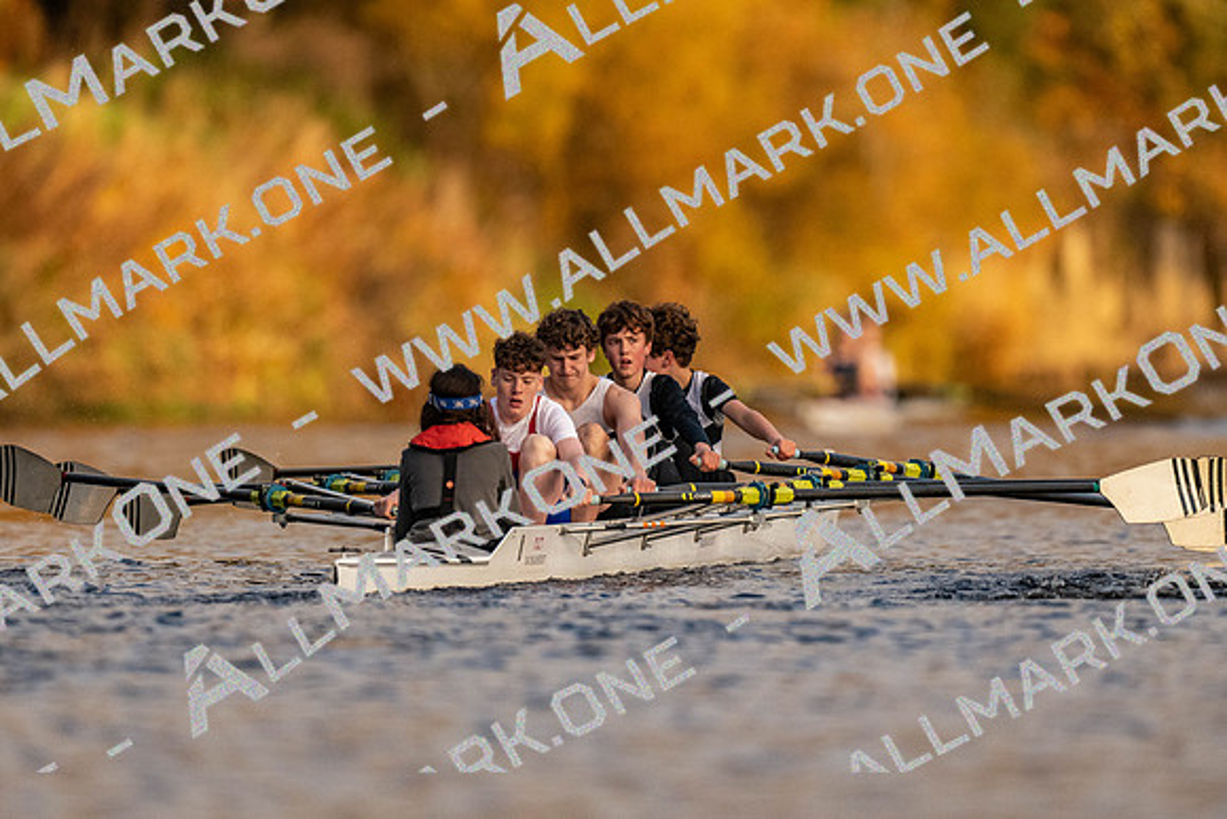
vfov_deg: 1.5
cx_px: 614
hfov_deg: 2.3
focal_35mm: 900
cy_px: 410
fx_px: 30697
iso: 2000
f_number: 4
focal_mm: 600
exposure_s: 1/2500
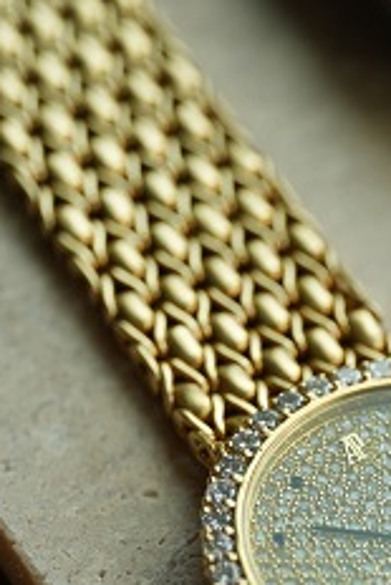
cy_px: 579
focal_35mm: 317
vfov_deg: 6.5
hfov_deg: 4.3
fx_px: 5156
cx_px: 439
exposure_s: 1/250
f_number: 2.8
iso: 320
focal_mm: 105
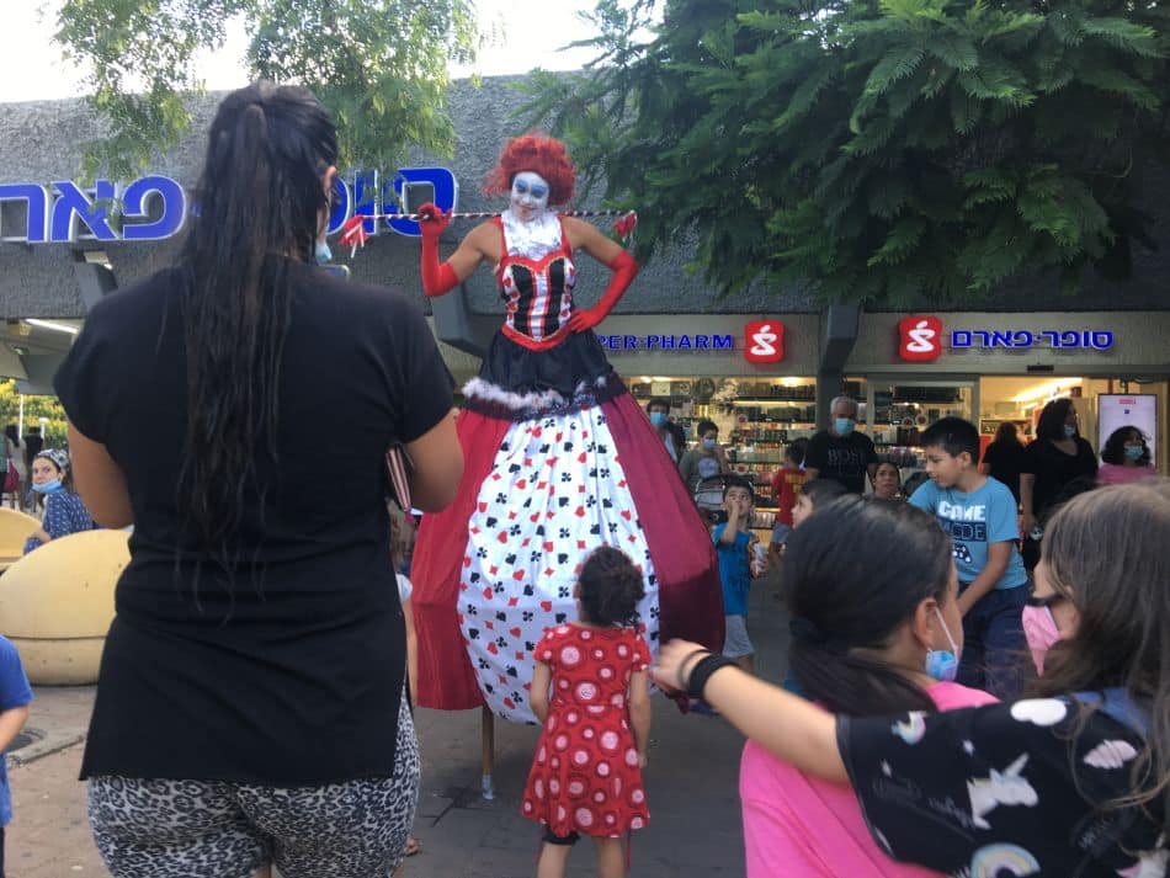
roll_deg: +0.4
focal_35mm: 29
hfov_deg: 61.6
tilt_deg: +0.9
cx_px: 585
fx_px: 980
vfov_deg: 48.2
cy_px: 439
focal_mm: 4.15
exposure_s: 1/100
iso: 40
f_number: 2.2
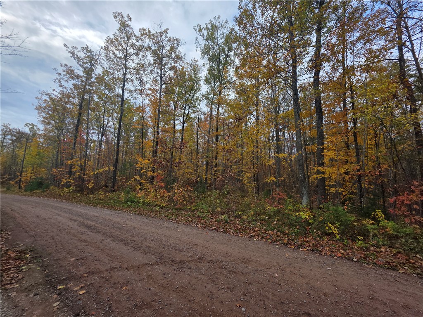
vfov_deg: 89.9
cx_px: 212
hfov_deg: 106.2
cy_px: 158
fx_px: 159
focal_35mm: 13
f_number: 1.9
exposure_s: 1/345
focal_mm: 2.2
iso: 40
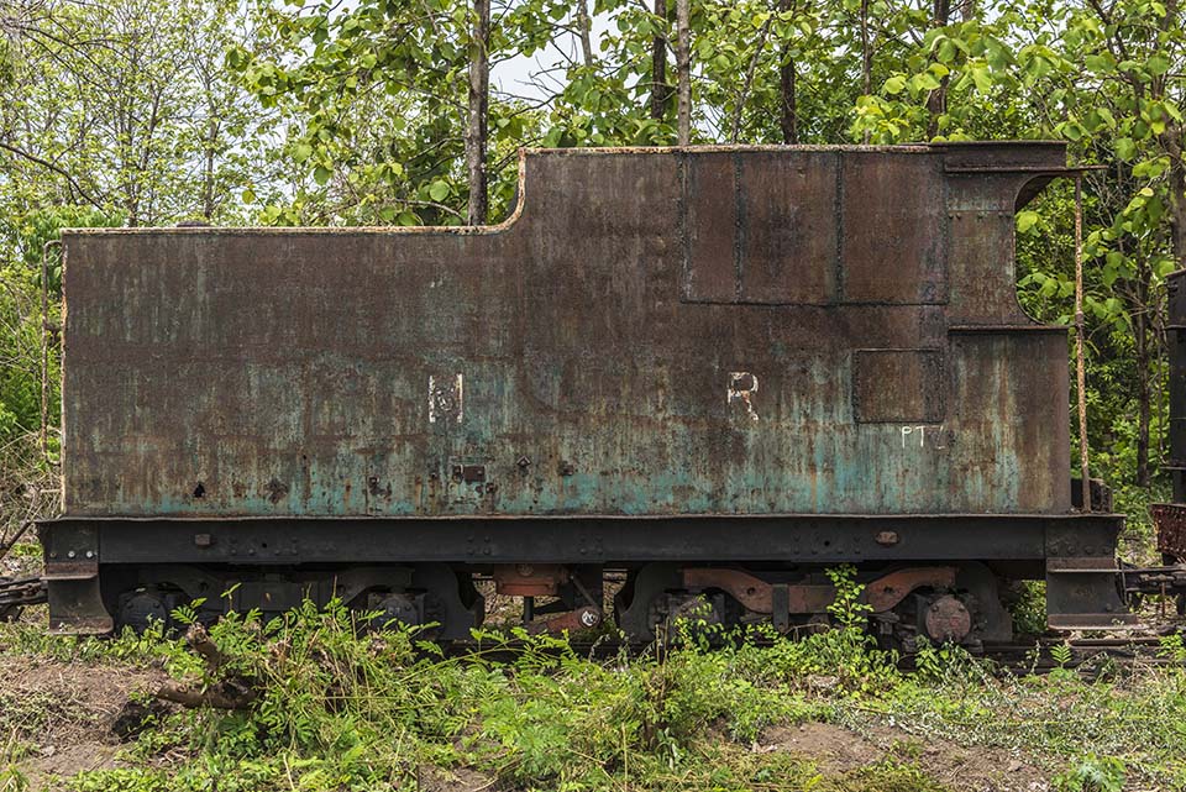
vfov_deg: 28.1
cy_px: 396
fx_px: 1582
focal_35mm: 48
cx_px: 593
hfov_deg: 41.1
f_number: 8
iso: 320
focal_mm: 48
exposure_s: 1/320
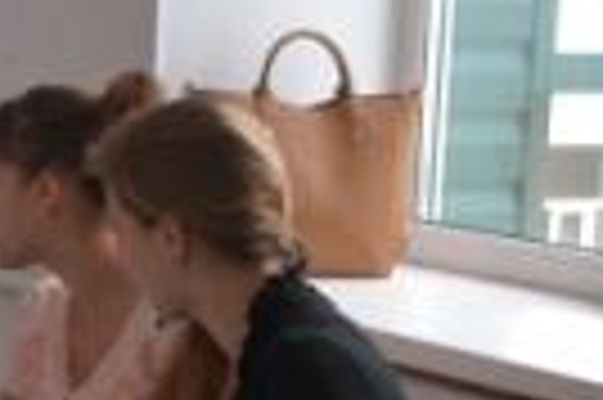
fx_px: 2526
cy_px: 294
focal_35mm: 151
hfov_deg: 13.3
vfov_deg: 9.1
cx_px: -81
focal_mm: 30
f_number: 4.5
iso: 720
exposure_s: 1/60
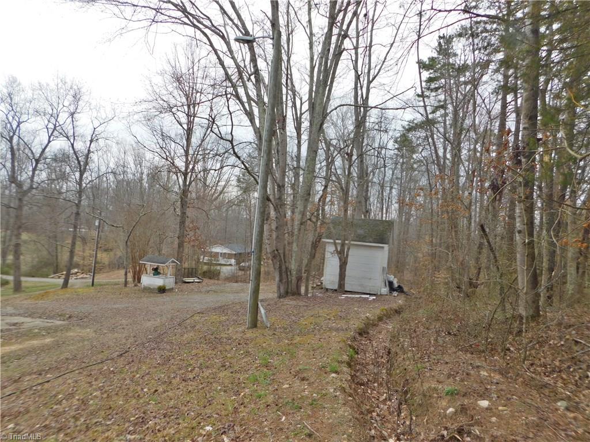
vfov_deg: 58.9
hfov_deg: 73.9
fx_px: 392
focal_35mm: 23
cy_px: 221
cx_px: 295
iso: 125
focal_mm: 4
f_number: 3
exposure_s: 1/400
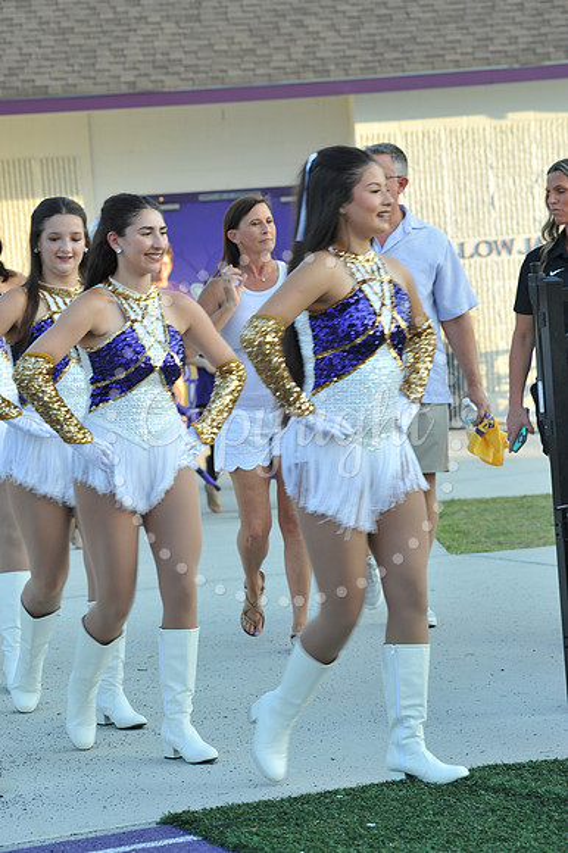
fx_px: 2962
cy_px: 426
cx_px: 284
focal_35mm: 125
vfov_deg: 16.4
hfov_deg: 11.0
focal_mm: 125
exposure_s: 1/125
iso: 400
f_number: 8
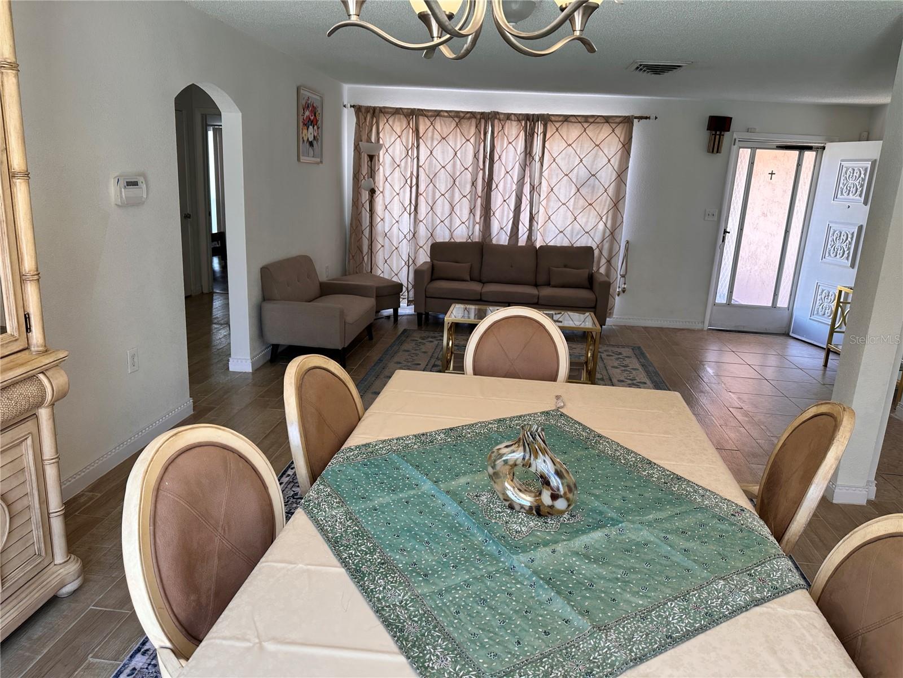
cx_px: 452
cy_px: 339
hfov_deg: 71.6
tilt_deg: -14.1
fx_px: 626
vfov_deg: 56.8
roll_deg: -2.5
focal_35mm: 24
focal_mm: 6.86
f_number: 1.78
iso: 64
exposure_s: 1/128
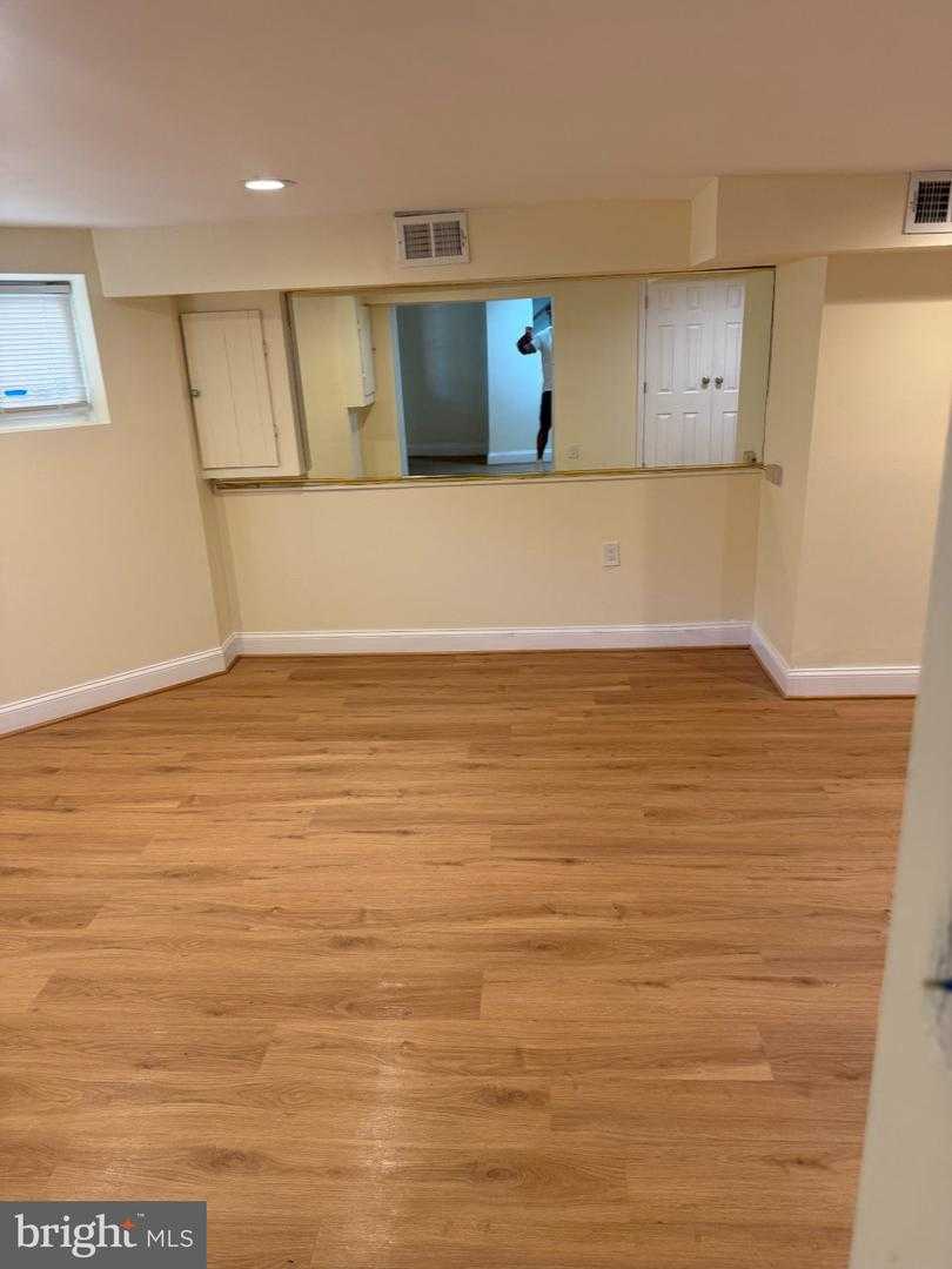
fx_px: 880
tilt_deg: -16.9
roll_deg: +1.5
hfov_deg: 56.8
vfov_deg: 71.6
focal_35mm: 24
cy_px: 634
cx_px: 476
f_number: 1.78
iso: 125
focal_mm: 6.76
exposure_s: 1/60
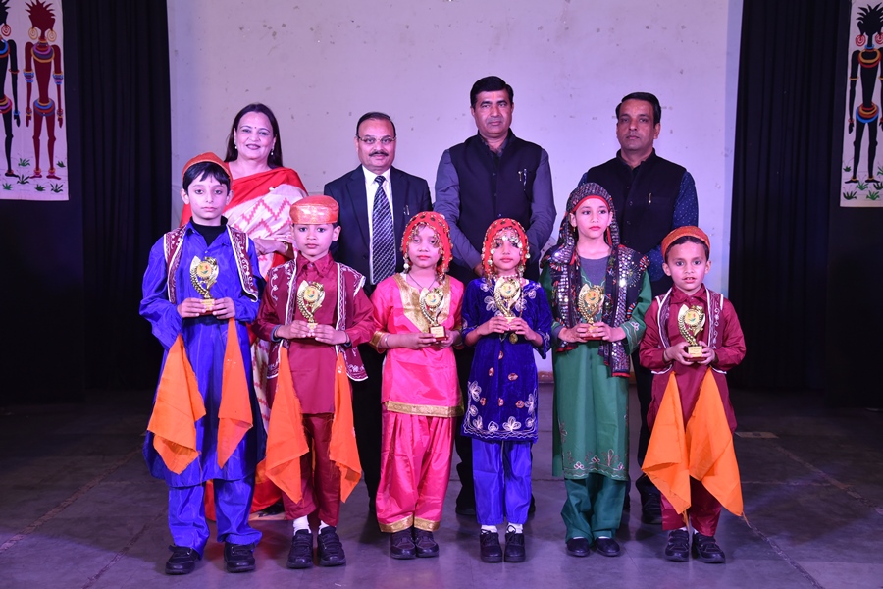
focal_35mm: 44
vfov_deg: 30.5
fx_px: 1079
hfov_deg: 44.5
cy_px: 294
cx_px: 442
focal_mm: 44
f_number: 5.6
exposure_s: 1/125
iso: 1000
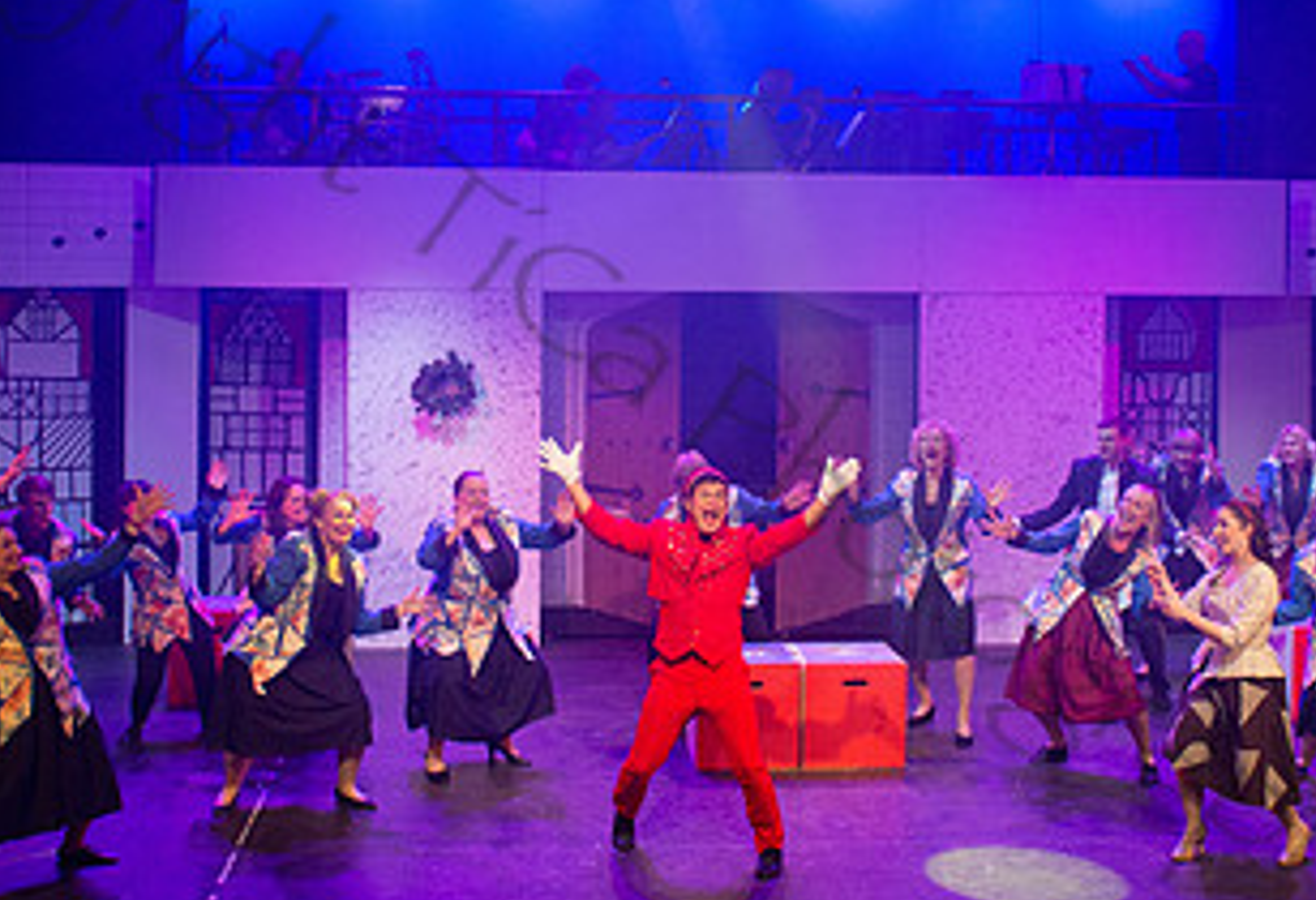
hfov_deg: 37.9
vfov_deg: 26.3
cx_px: 702
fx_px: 1916
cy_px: 292
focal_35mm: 52
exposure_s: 1/60
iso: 1250
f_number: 7.1
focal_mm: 24
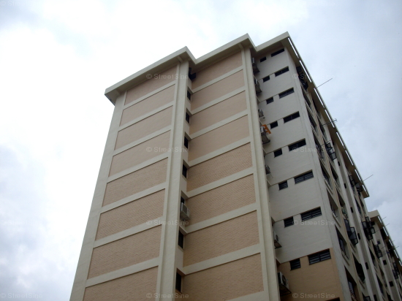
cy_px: 150
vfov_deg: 38.6
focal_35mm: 37
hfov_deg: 50.2
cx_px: 201
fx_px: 429
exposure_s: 1/125
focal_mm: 6.2
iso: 80
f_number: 5.6
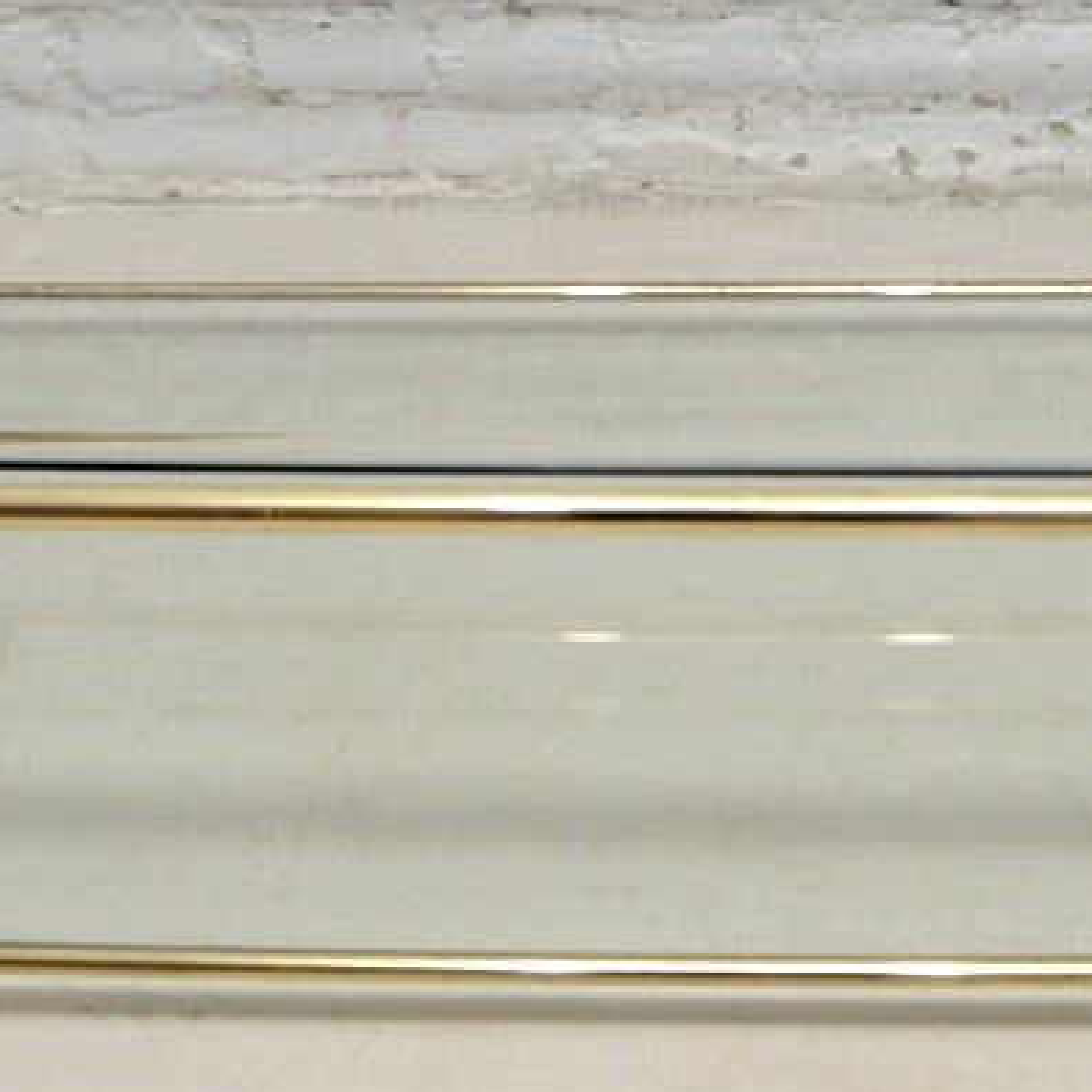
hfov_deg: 23.6
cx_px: 645
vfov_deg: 23.2
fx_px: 2605
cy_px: 153
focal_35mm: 73
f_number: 4
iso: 400
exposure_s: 1/160
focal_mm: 18
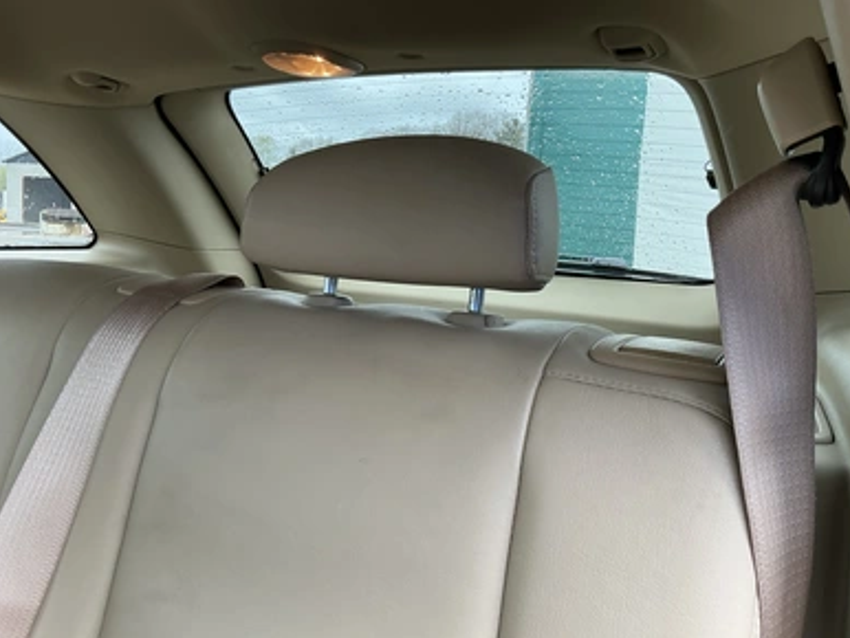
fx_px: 713
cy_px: 310
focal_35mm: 29
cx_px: 438
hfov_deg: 61.6
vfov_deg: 48.3
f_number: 1.8
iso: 32
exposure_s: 1/122
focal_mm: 3
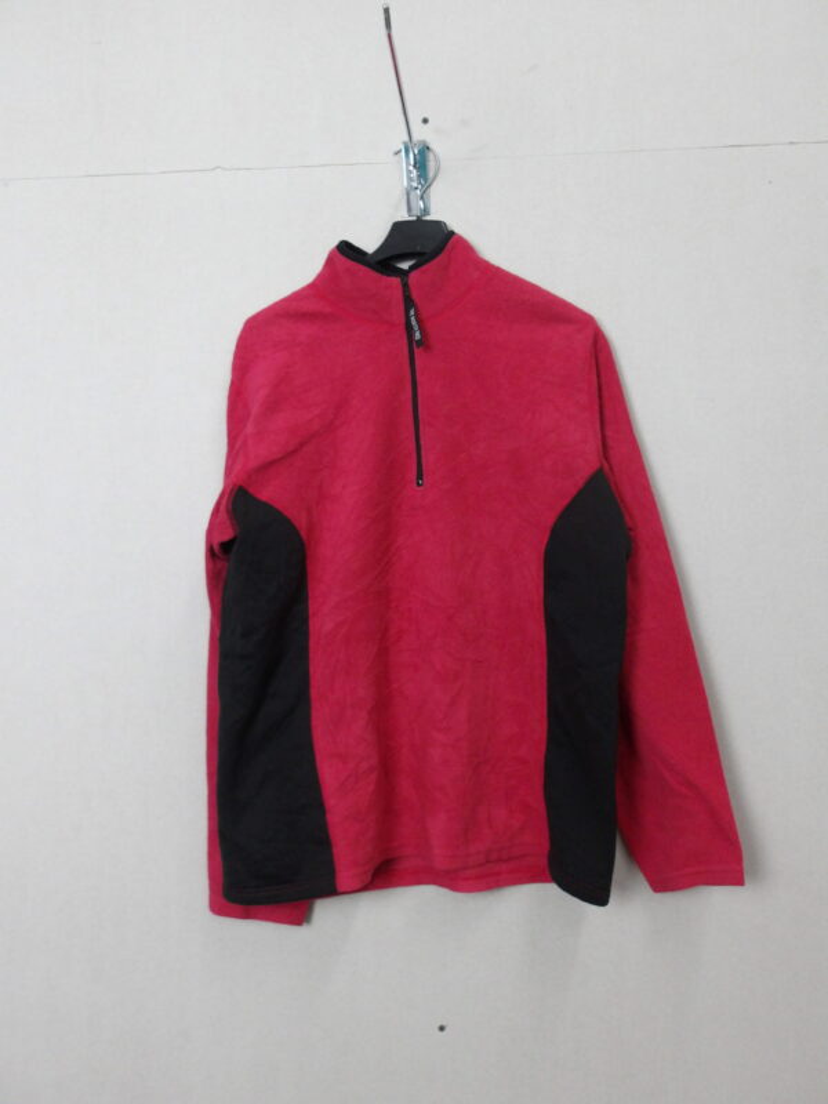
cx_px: 414
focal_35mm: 27
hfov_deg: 51.4
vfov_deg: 65.3
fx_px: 861
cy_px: 552
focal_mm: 4.9
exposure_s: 1/60
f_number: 3
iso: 420
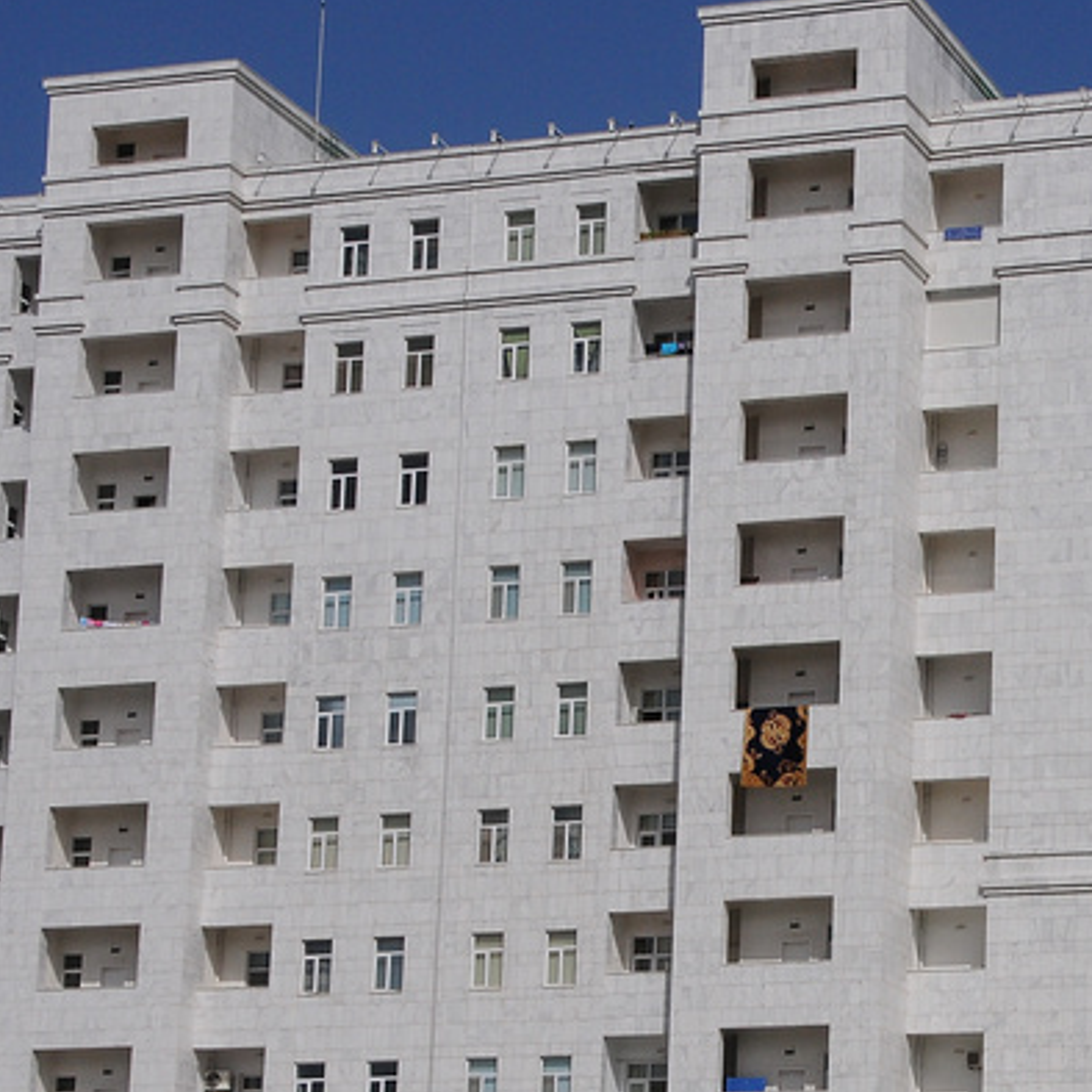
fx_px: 3783
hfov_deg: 16.1
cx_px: 1106
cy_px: 837
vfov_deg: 16.3
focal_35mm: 106
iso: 250
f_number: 16
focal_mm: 32
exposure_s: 1/1000
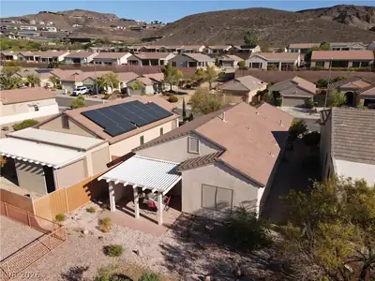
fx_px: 260
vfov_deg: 56.8
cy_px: 140
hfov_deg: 71.6
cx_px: 188
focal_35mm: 24
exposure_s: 1/50
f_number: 2.8
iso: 100
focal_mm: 4.5
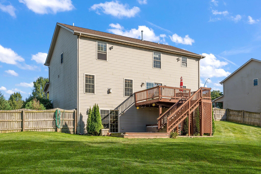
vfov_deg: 36.9
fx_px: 261
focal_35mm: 36
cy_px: 87
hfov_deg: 53.1
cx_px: 130
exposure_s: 1/60
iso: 250
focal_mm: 24
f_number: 9
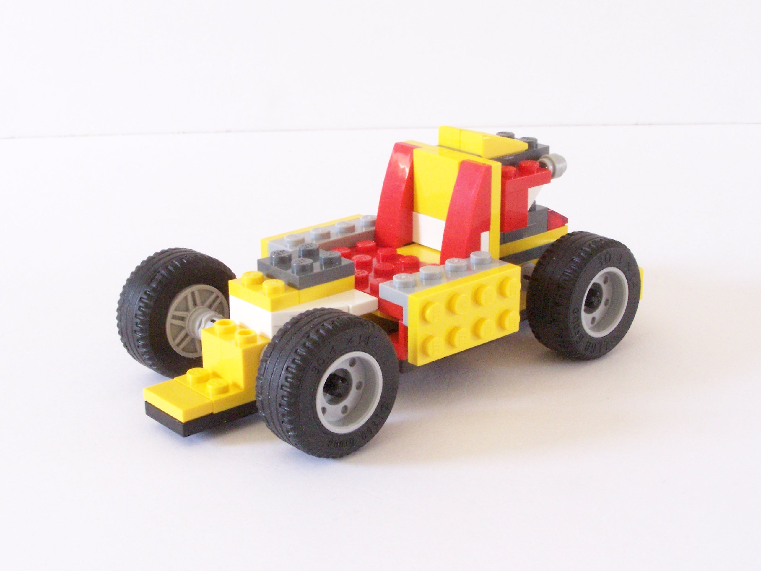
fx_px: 1407
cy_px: 286
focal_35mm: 64
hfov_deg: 30.3
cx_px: 380
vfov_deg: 22.9
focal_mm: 10.7
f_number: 8
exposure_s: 1/15
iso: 400
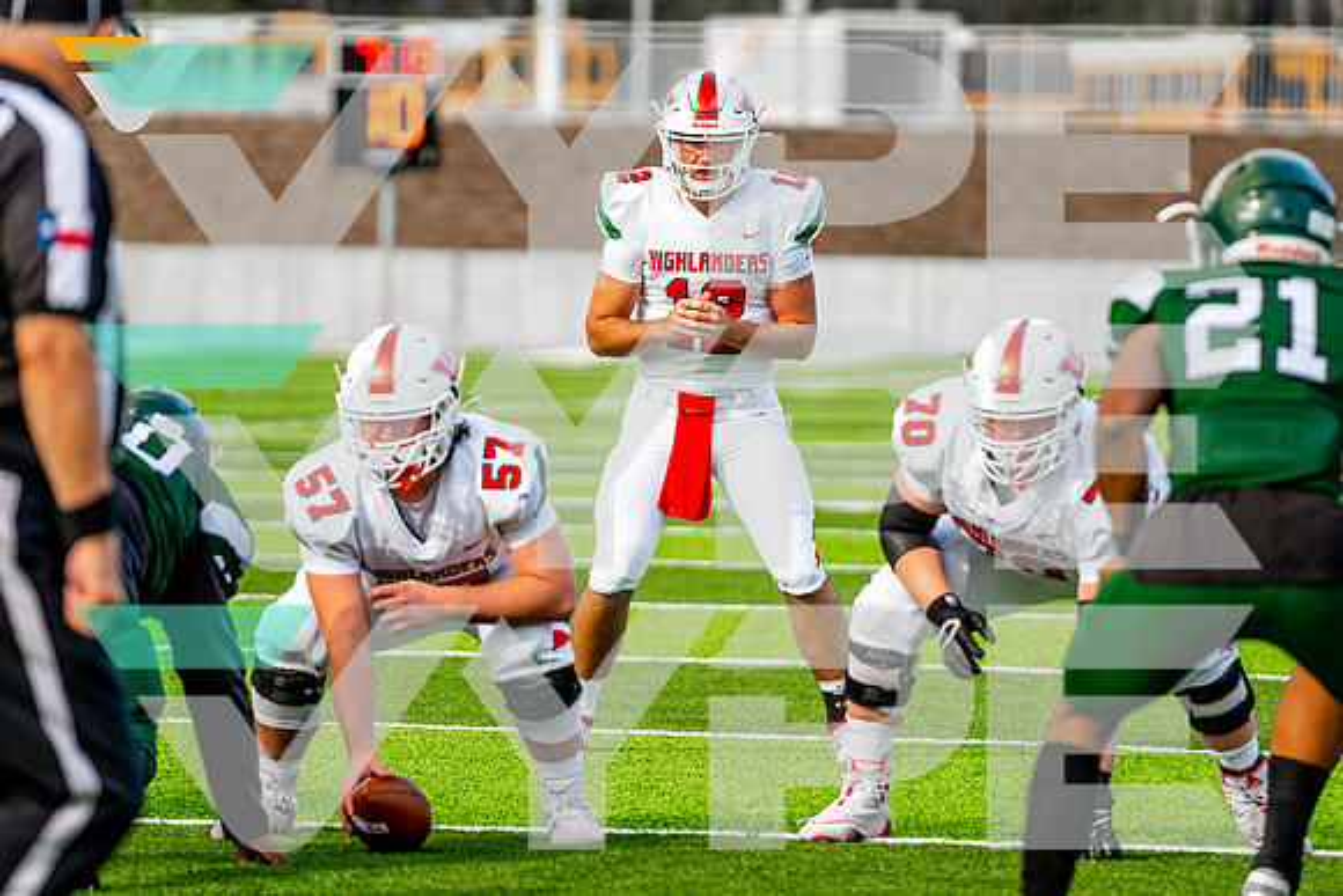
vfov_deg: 4.6
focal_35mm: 300
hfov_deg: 6.9
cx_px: 688
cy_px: 350
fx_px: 11194
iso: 400
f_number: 2.8
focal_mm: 200
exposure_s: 1/2000
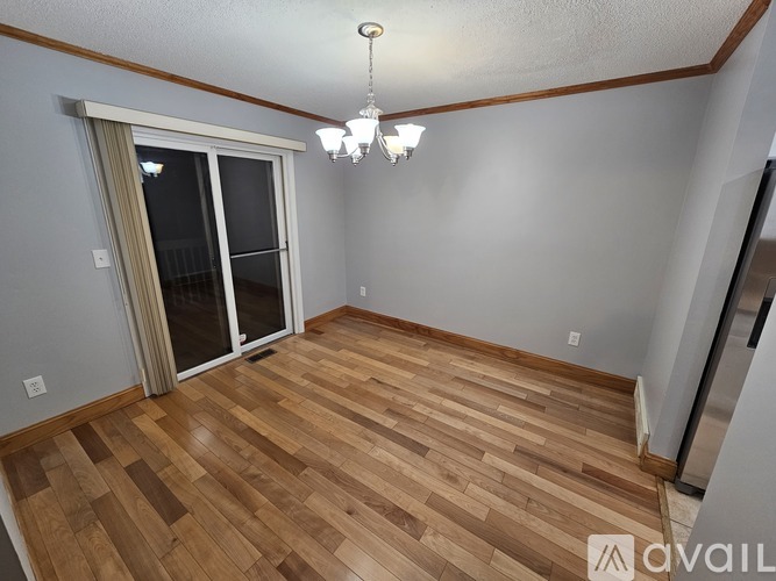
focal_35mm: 13
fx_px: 291
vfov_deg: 89.9
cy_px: 290
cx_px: 388
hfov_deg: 106.2
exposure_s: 1/60
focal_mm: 2.2
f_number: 2.2
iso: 125
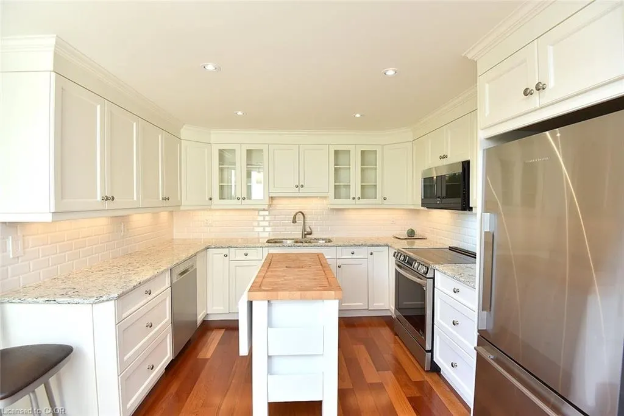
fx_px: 277
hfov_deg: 96.7
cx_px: 312
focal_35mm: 16
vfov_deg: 73.8
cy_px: 208
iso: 500
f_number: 6.3
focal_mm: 16
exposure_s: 1/80
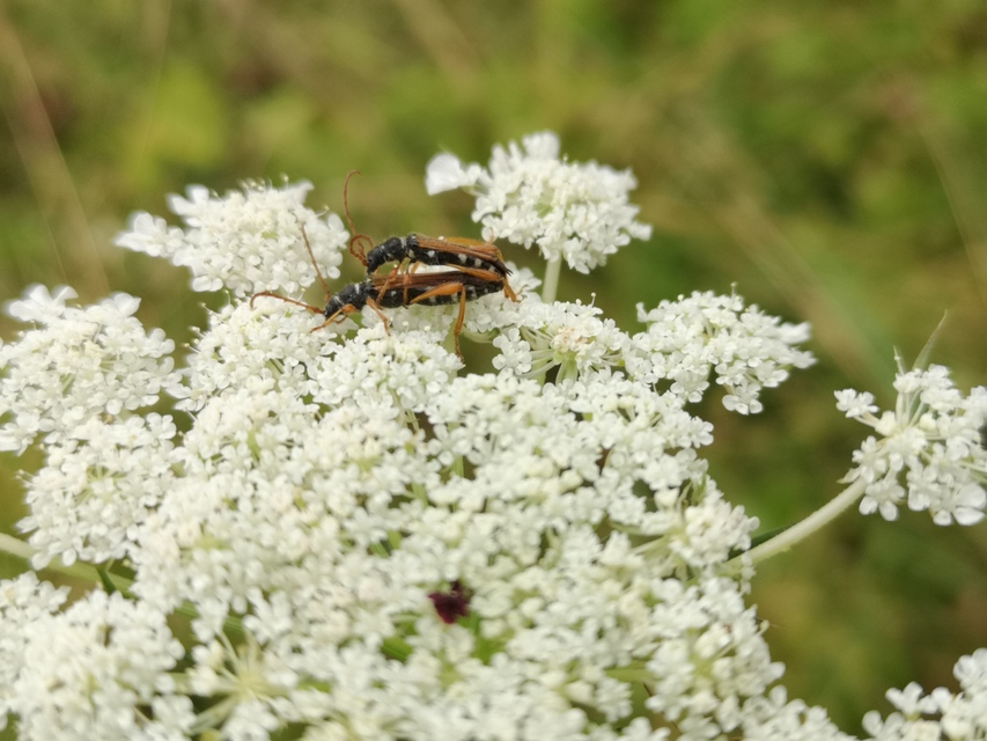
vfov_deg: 33.6
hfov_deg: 43.8
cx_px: 494
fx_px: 1226
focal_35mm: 43
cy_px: 370
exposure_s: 1/620
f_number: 1.8
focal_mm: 5.58
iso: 50
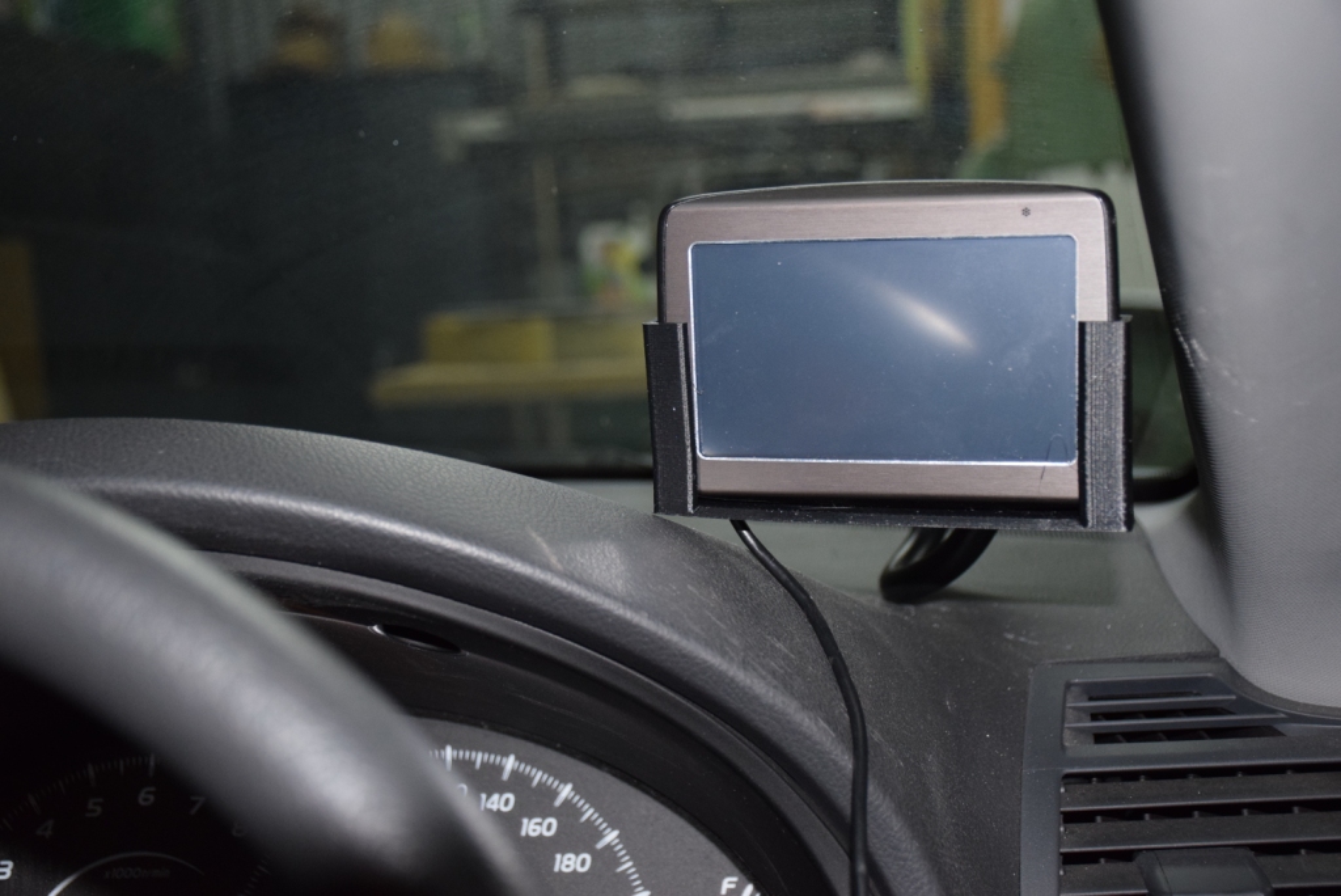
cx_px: 670
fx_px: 1901
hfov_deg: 38.9
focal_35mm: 51
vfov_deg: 26.5
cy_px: 448
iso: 1800
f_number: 4.2
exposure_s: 1/60
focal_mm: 34
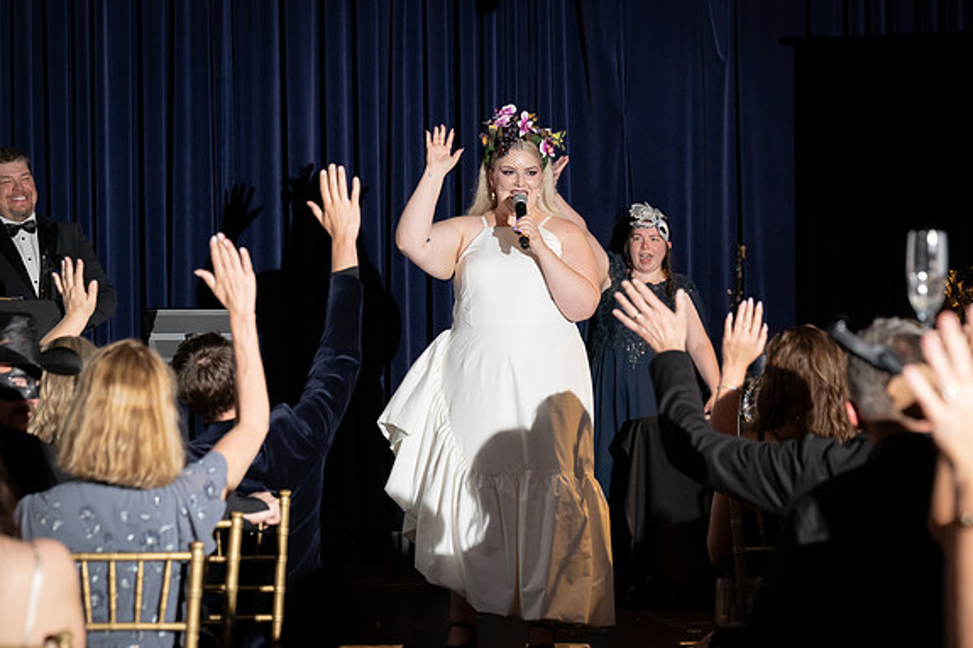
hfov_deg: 18.4
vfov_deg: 12.3
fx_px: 2999
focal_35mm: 111
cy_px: 322
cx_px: 487
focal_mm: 110
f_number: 5
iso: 2500
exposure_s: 1/200
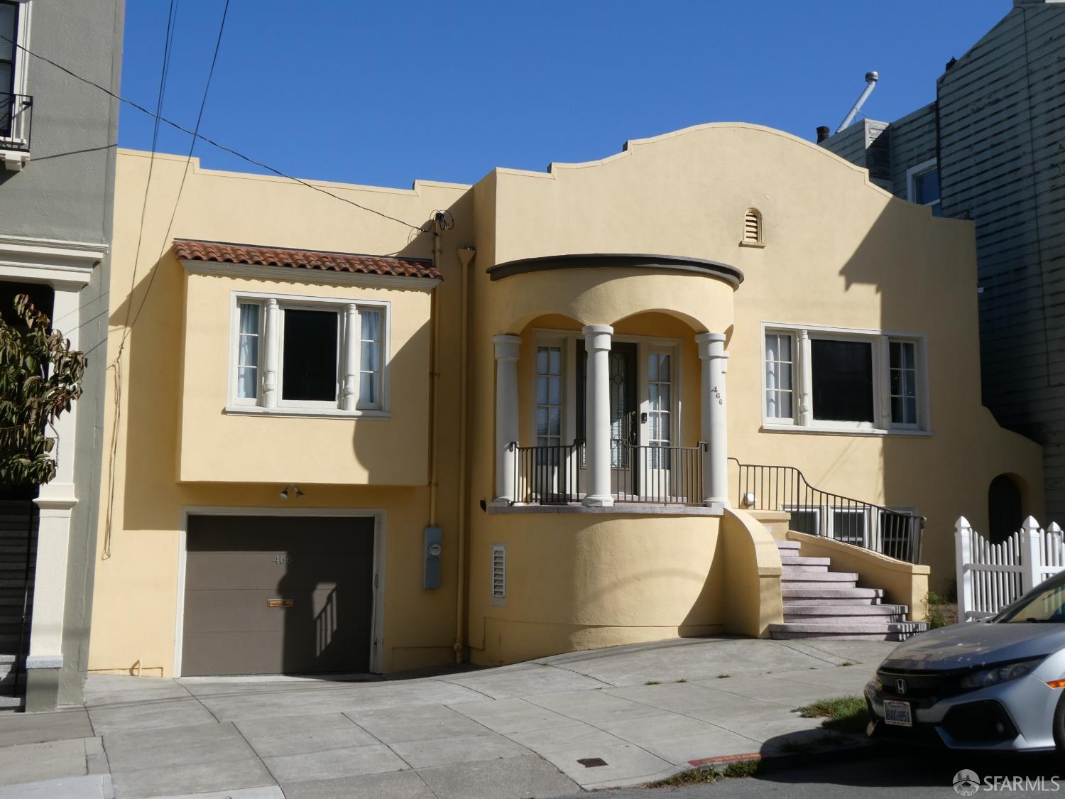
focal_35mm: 40
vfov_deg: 36.0
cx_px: 532
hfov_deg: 46.8
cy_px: 400
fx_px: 1231
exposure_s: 1/800
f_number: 4.5
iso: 80
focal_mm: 7.2
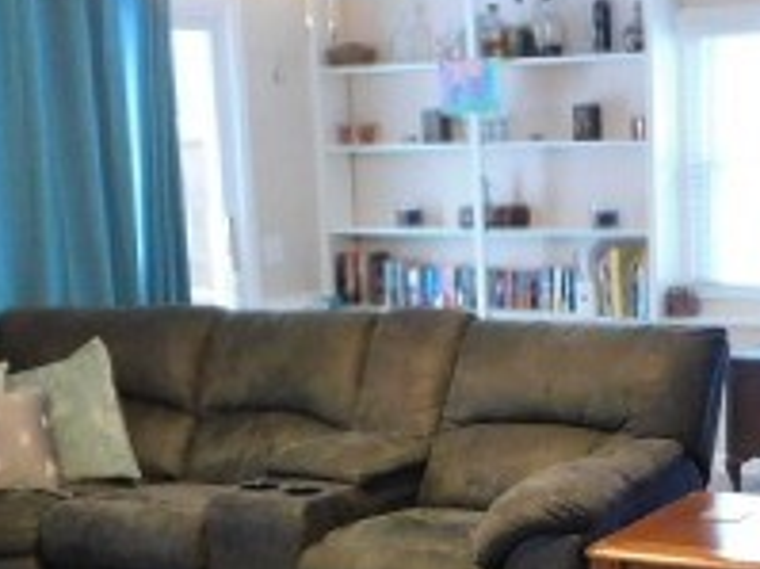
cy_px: 493
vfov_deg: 19.6
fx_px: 1624
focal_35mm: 74
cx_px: 588
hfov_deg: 26.0
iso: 400
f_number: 3
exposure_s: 1/13
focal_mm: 4
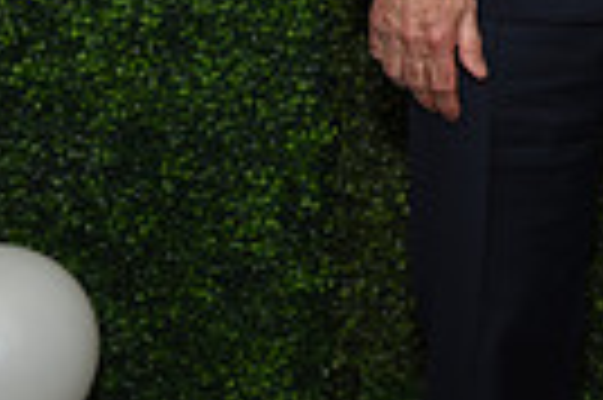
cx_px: 810
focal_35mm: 156
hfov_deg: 12.7
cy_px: -420
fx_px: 2610
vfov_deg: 8.3
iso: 100
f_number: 4
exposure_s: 1/60
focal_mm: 36
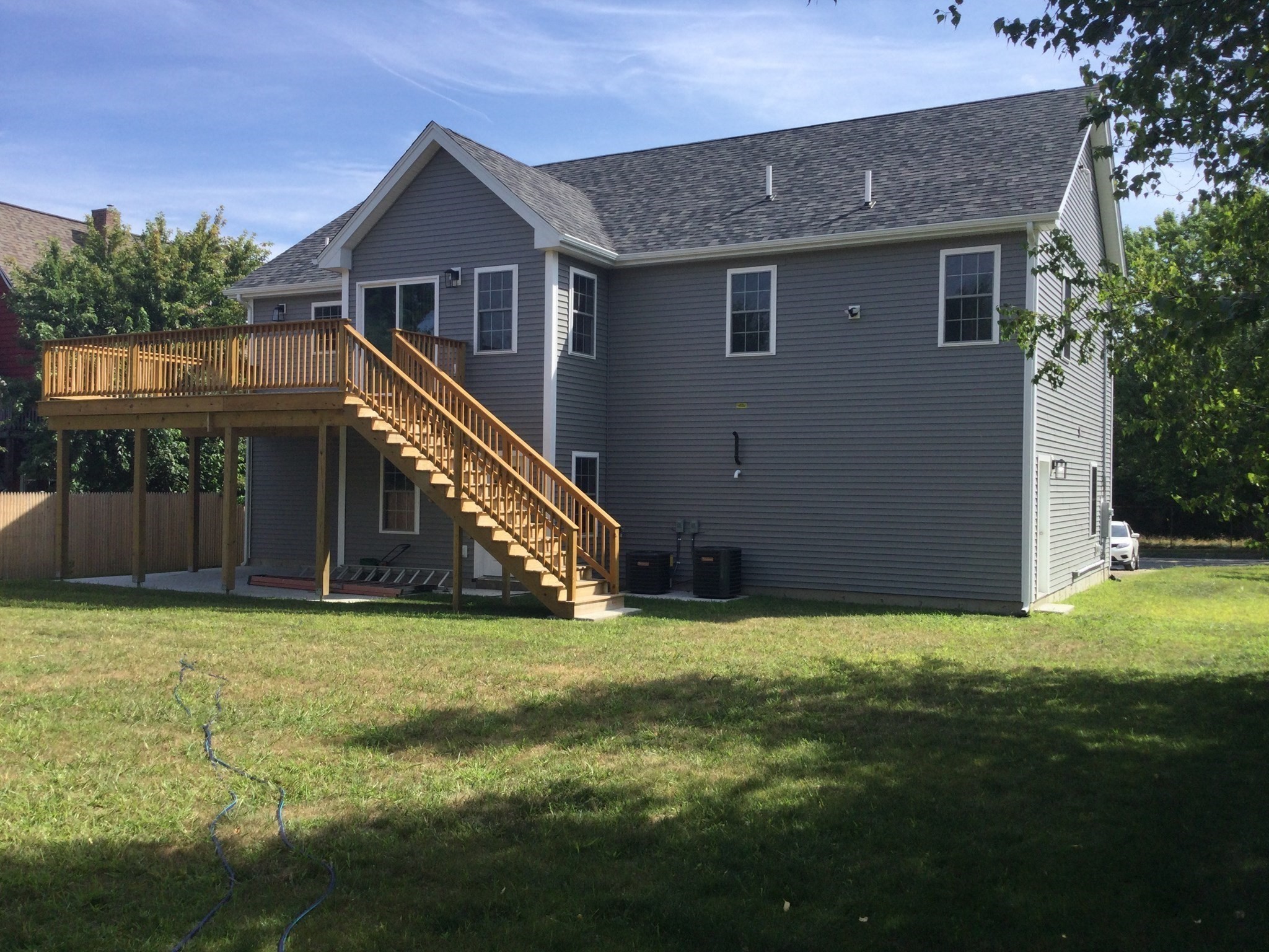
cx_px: 634
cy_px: 476
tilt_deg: -1.6
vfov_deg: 45.4
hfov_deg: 58.4
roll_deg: -2.4
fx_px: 1136
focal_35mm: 31
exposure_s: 1/876
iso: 25
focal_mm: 3.3
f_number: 2.4
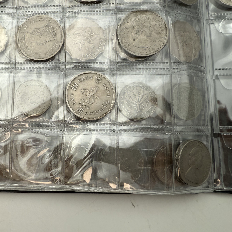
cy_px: 85
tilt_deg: -81.3
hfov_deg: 44.5
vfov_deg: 45.6
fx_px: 273
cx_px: 58
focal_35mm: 36
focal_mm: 2.22
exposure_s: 1/280
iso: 40
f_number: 2.2
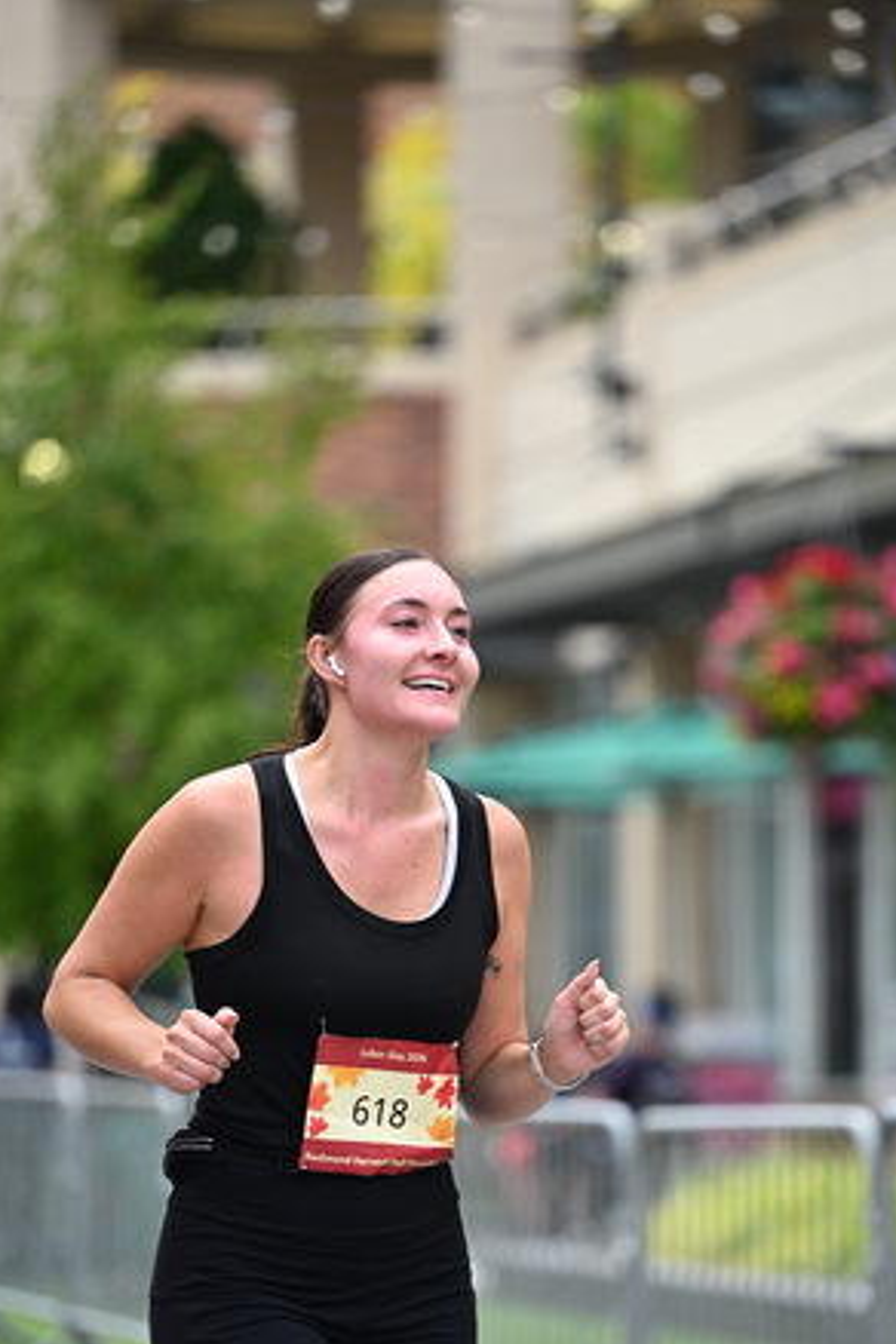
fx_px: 7503
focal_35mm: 201
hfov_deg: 6.8
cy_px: 792
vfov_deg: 10.2
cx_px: 502
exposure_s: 1/2000
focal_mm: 160
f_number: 2.8
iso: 640
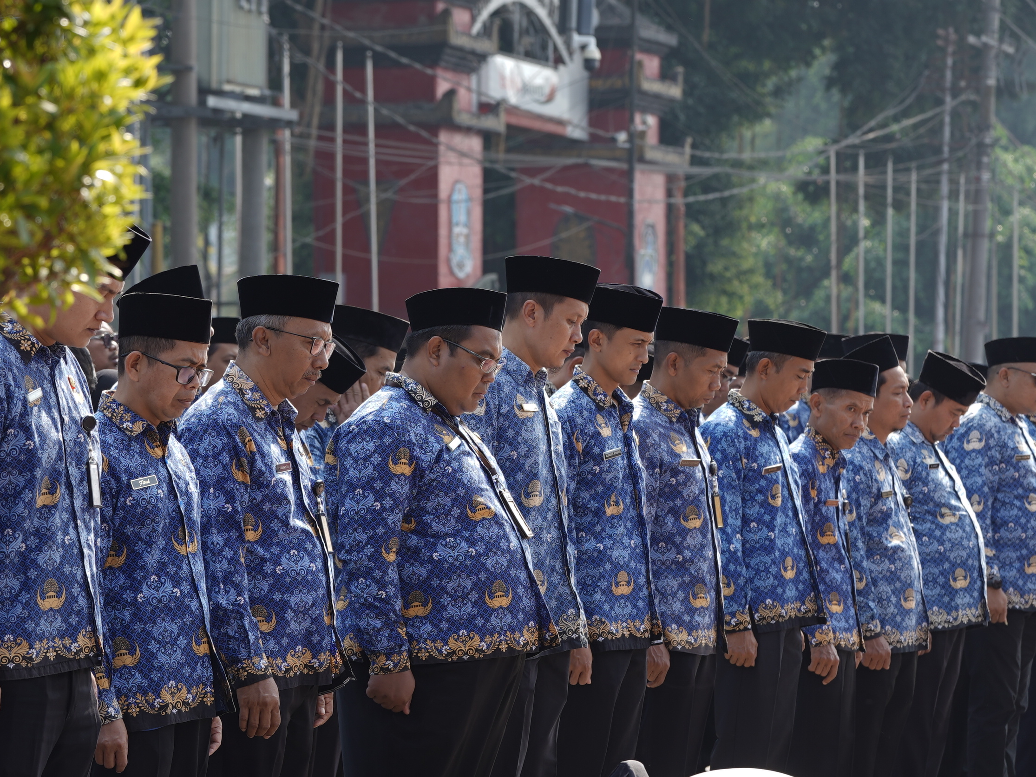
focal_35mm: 184
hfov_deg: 10.7
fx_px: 5507
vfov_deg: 8.1
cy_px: 350
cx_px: 557
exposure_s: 1/125
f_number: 5.6
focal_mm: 94.9
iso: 80
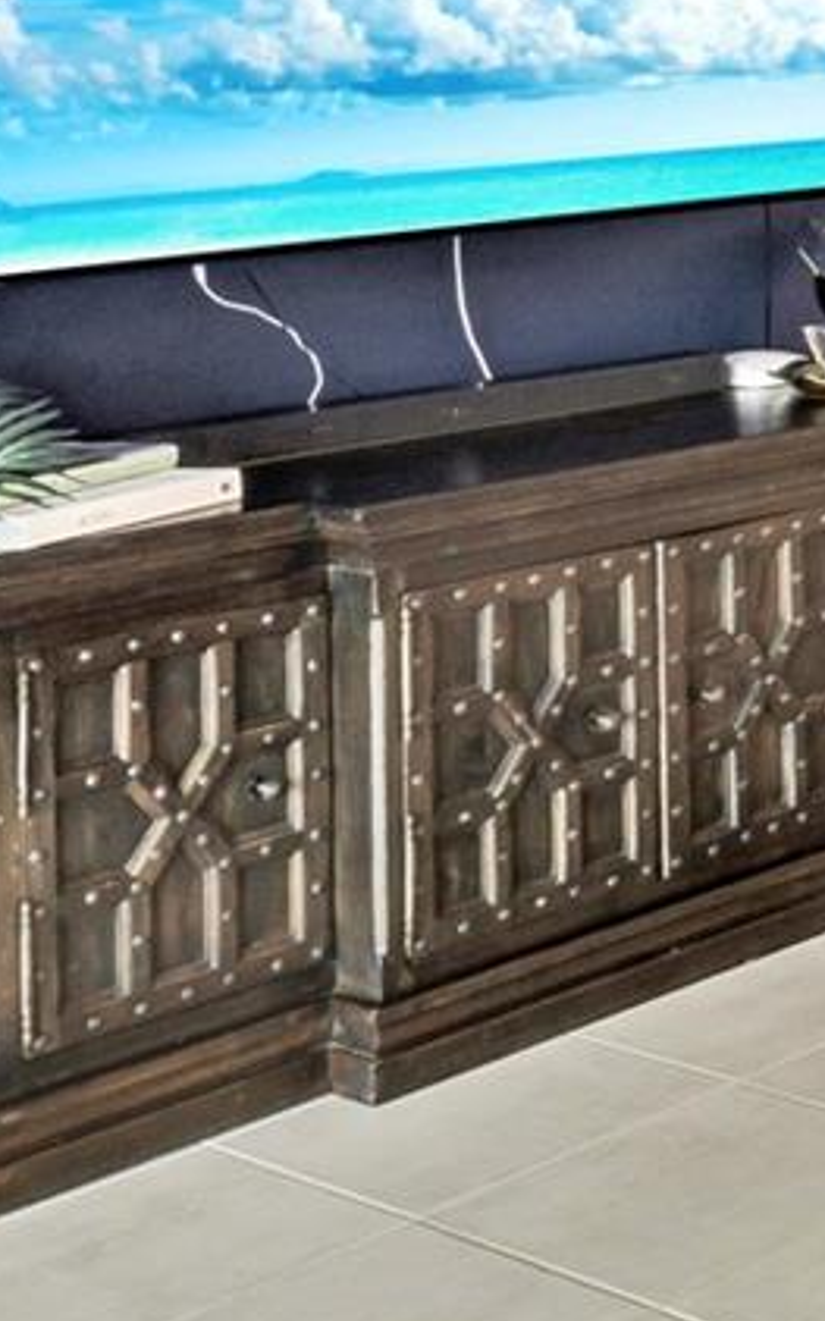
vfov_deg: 30.4
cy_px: 97
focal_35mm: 64
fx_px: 2301
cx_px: 1888
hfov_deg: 14.6
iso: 400
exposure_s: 1/6
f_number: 16
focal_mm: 11
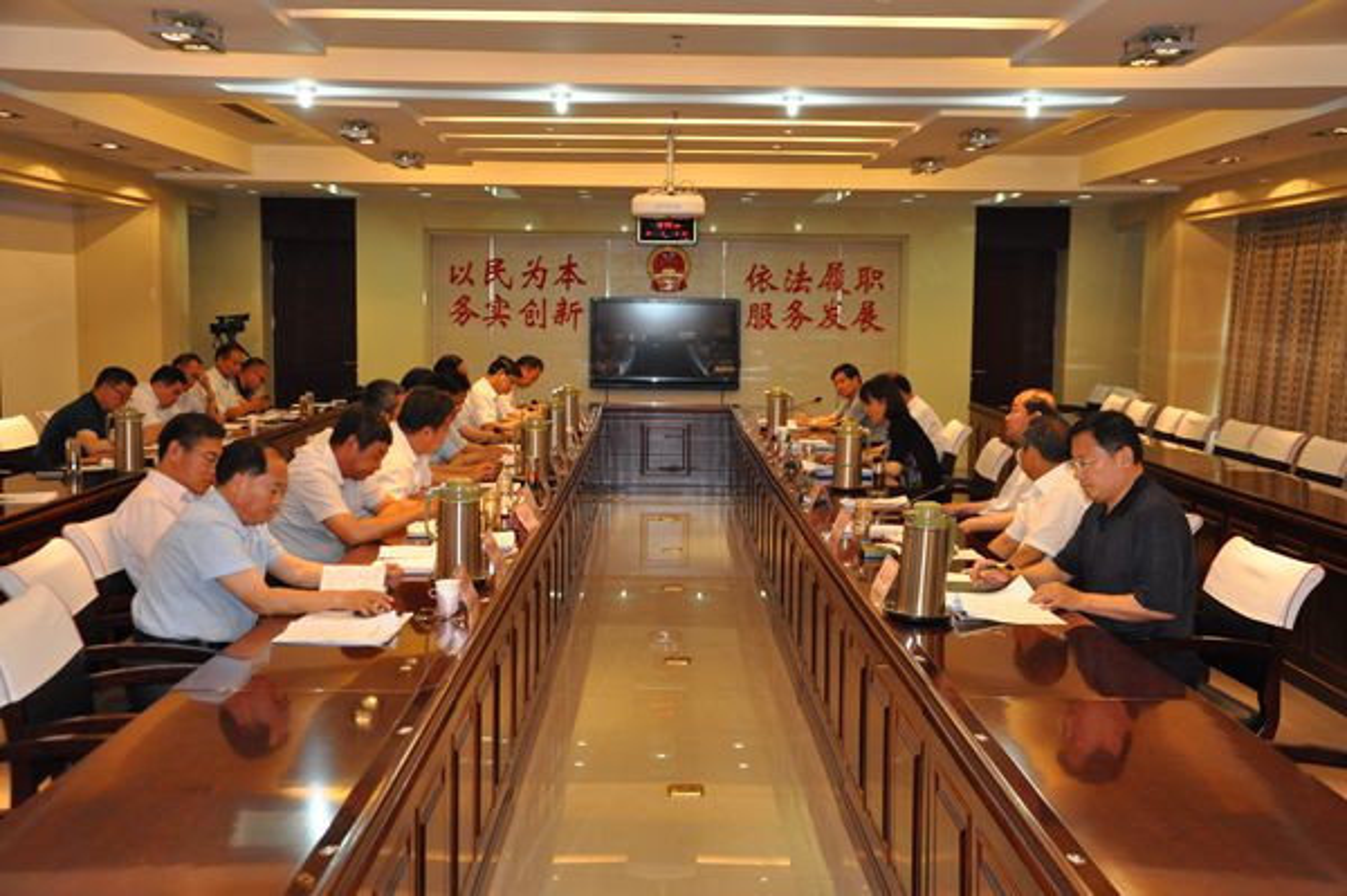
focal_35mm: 45
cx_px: 674
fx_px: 1682
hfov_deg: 43.6
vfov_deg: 29.8
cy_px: 448
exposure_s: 1/80
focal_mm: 30
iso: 1250
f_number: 4.5
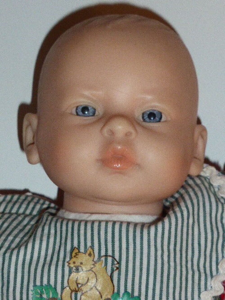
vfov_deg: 17.7
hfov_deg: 13.3
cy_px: 150
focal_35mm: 111
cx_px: 112
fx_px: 962
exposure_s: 1/60
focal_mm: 18.2
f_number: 5.3
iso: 800
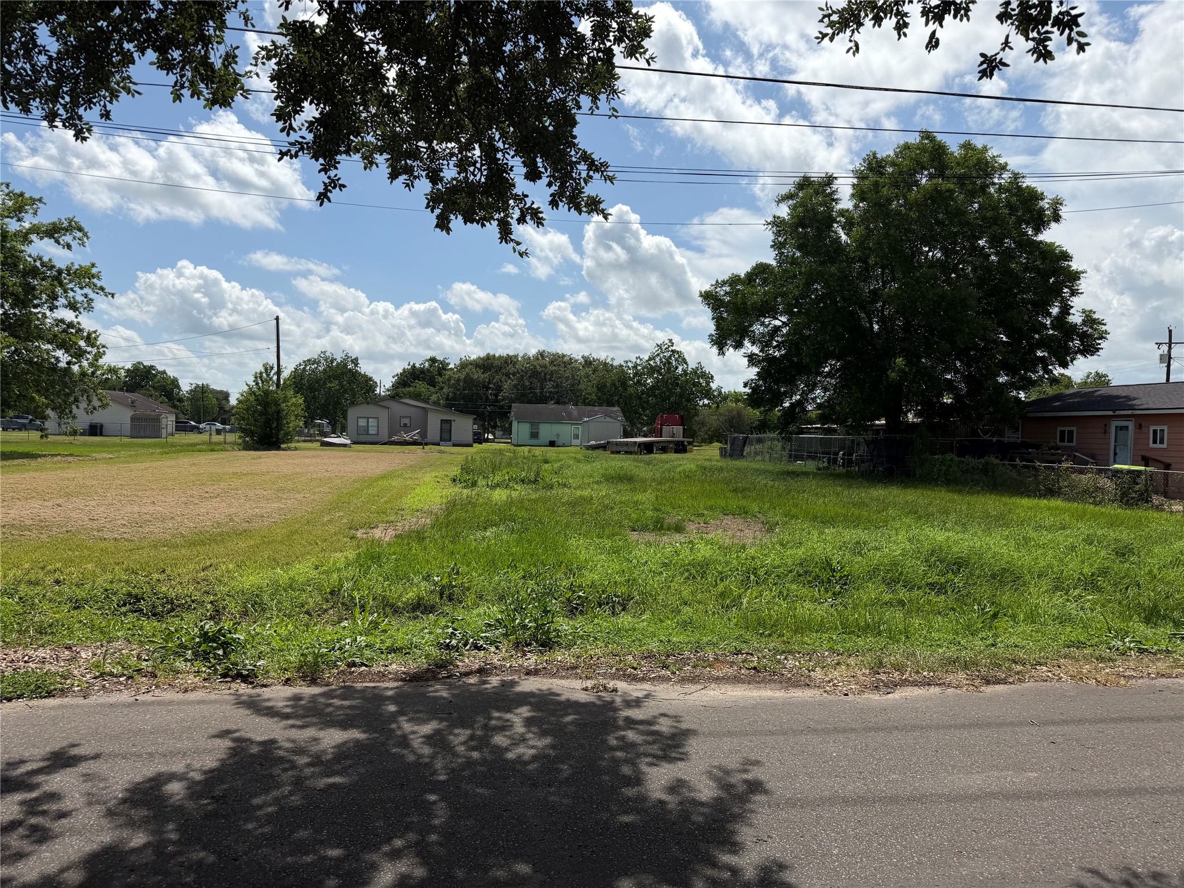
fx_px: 821
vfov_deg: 56.8
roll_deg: -0.7
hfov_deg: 71.6
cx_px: 592
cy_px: 444
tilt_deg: -1.7
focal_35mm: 24
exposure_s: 1/8130
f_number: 1.78
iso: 80
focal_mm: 6.76
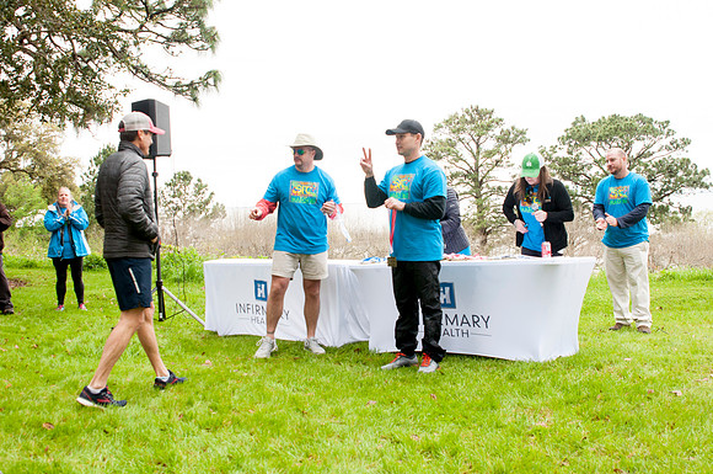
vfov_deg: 36.8
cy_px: 237
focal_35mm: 36
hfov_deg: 53.2
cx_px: 356
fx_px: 712
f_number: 5.6
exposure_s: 1/160
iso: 800
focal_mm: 24
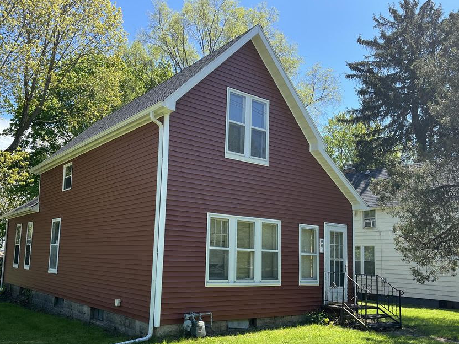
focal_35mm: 32
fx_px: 424
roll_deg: -1.4
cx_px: 204
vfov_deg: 43.9
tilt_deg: +6.6
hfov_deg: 56.7
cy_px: 209
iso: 50
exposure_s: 1/1075
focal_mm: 5.1
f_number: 1.6
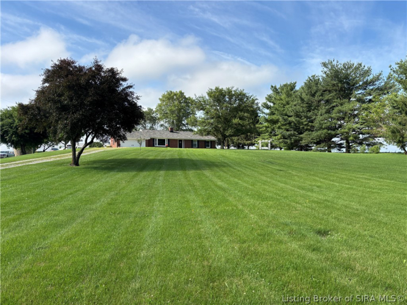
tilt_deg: +1.8
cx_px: 204
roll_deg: +0.5
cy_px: 152
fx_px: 306
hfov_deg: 67.3
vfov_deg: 53.0
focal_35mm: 26
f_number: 1.6
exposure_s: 1/2451
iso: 50
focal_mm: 5.96
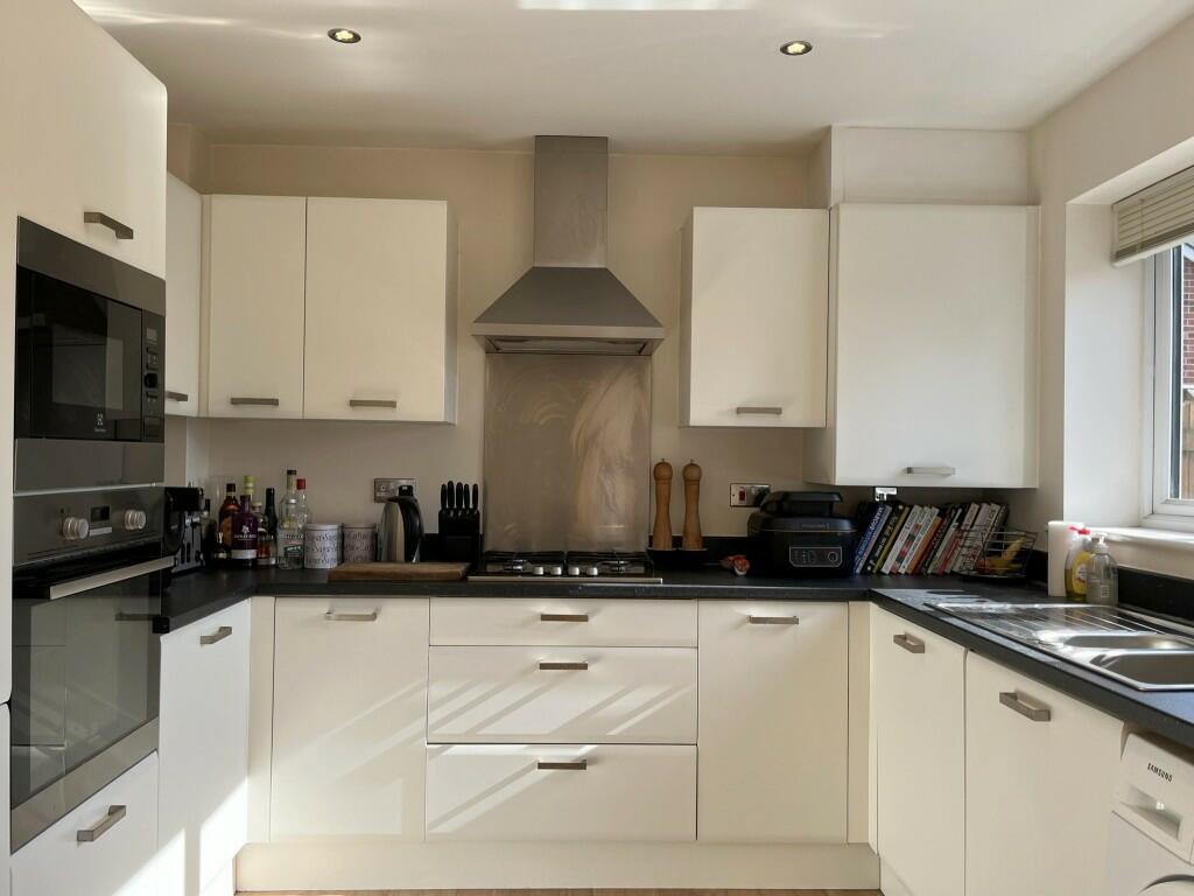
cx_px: 597
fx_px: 897
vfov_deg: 53.1
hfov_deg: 67.3
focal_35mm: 26
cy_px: 448
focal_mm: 5.1
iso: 50
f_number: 1.6
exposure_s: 1/493
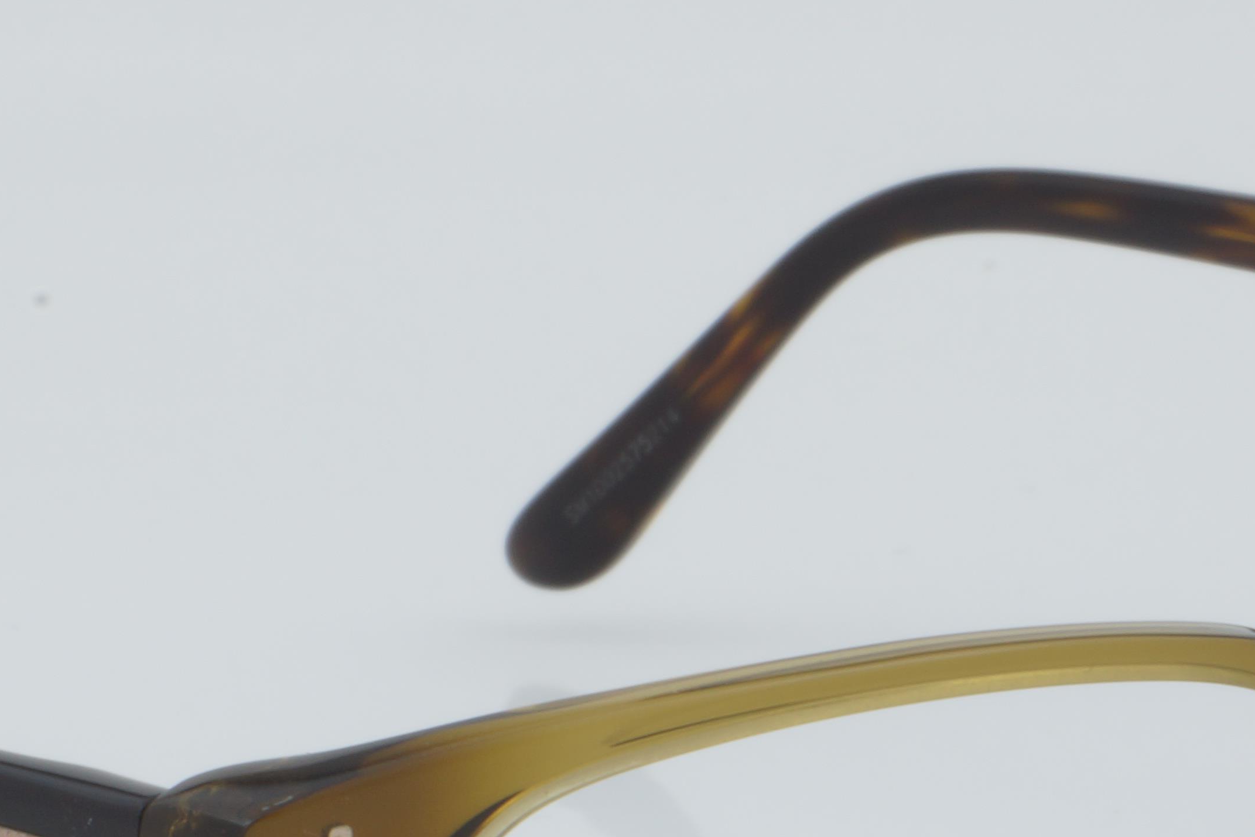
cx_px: 686
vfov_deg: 6.5
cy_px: 959
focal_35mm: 210
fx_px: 7321
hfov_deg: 9.8
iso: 100
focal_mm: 50
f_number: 32
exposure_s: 1/3
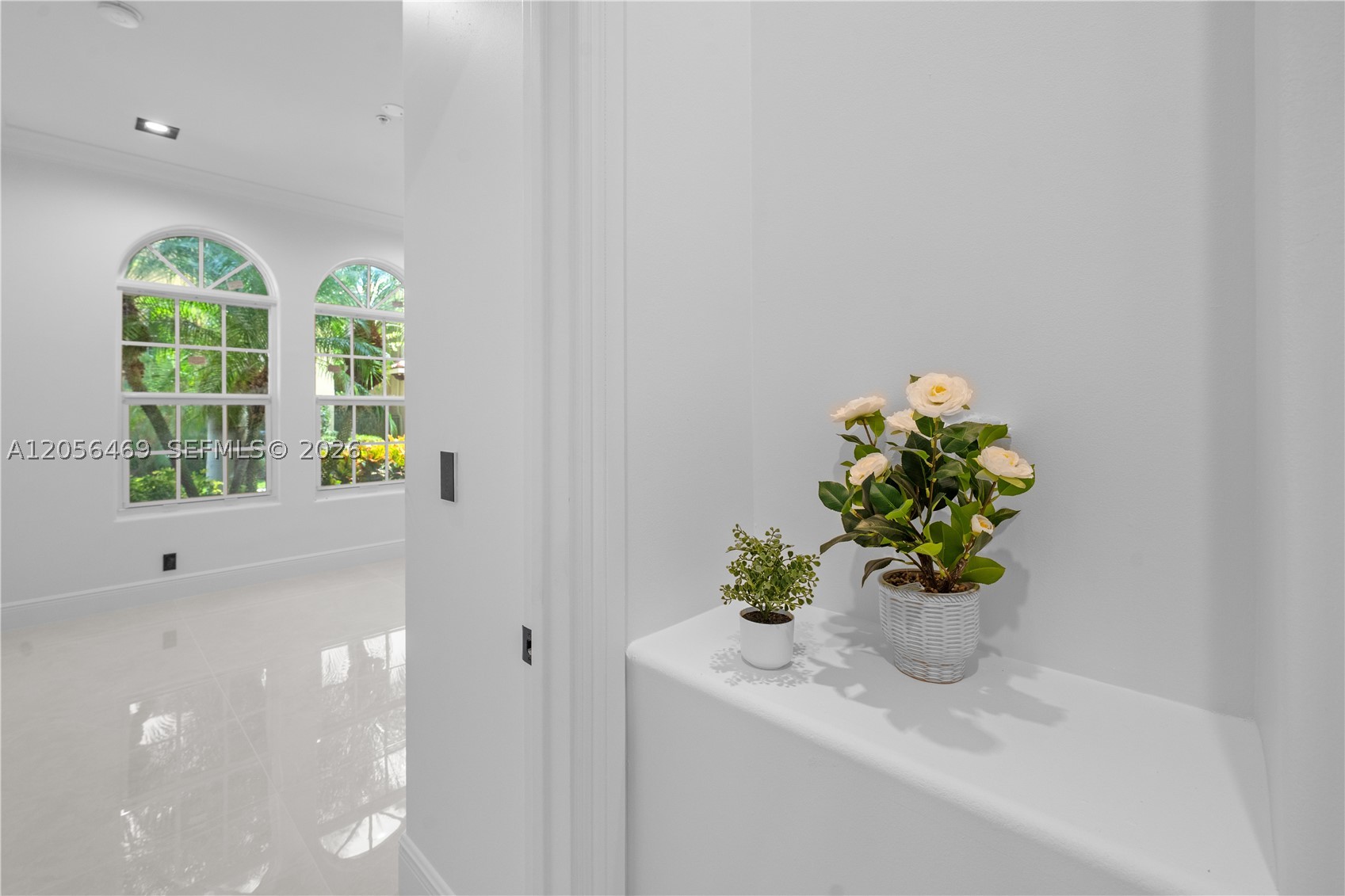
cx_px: 672
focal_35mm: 15
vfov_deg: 77.3
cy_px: 448
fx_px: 560
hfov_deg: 100.4
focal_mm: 15
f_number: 8
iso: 640
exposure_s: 1/13
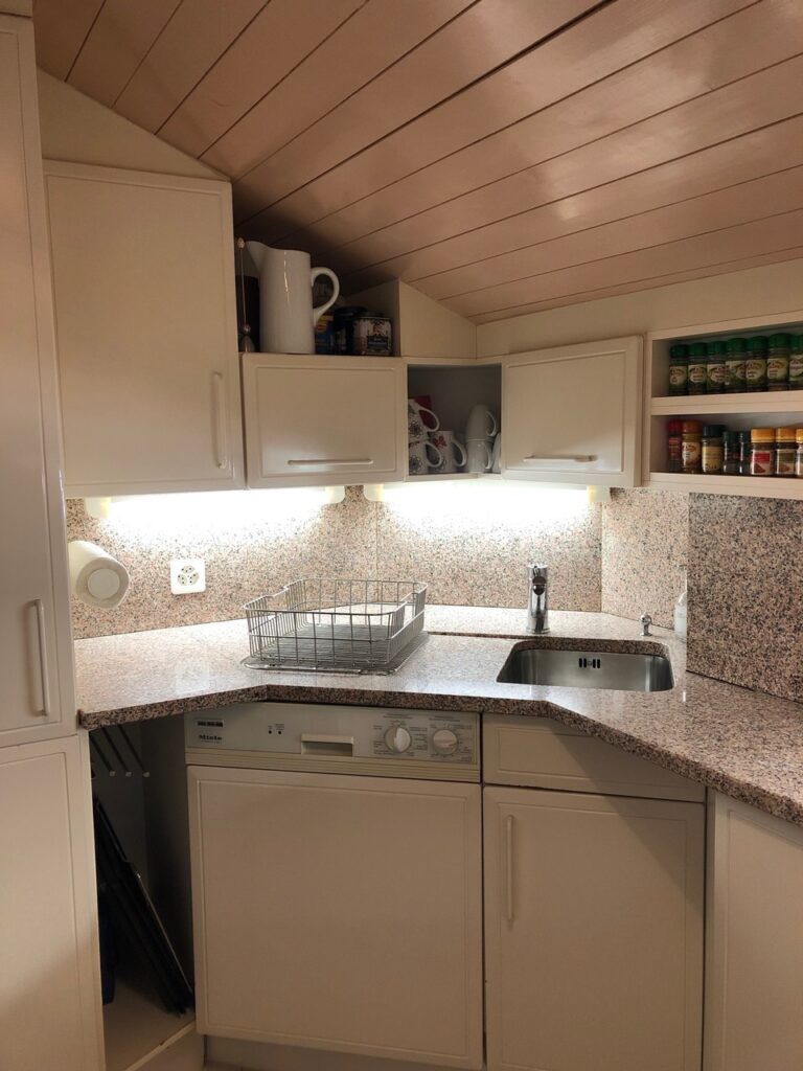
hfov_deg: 49.7
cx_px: 402
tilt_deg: -6.2
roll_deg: +1.0
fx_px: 866
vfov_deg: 63.4
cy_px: 536
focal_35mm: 28
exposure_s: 1/25
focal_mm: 3.99
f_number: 1.8
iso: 40
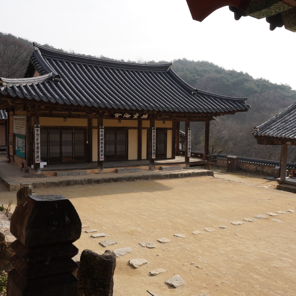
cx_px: 194
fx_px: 348
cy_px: 147
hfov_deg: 45.4
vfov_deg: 46.0
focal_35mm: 36
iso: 400
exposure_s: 1/100
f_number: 20
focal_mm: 28
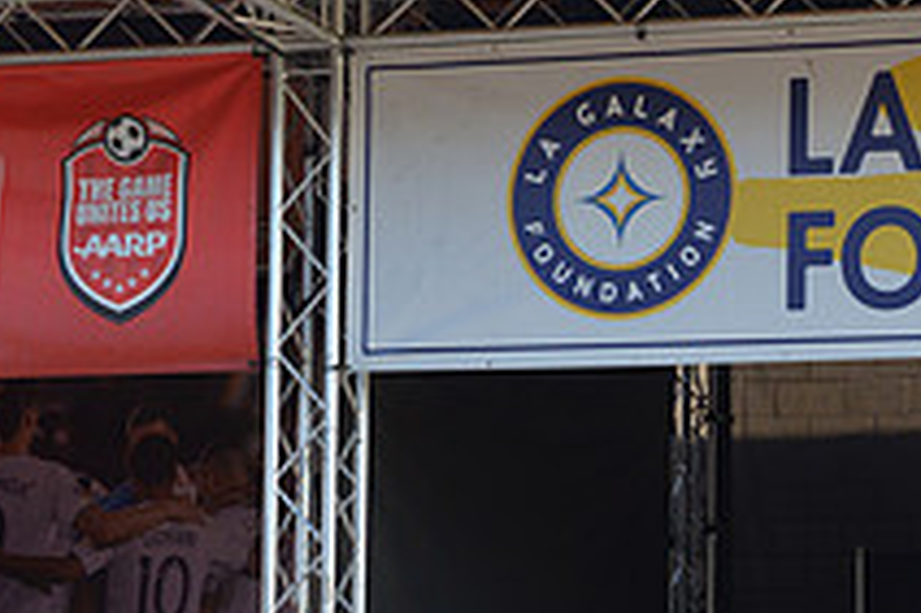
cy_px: 589
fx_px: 2377
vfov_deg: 14.5
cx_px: 1021
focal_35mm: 93
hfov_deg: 20.8
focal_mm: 34
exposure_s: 1/200
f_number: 7.1
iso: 200
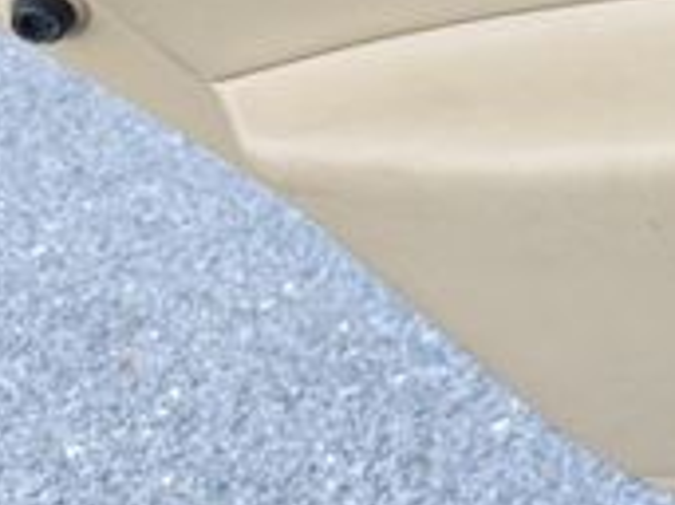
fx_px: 1676
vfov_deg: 16.9
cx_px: 1046
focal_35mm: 86
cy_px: 36
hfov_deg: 19.5
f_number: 1.7
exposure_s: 1/180
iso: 200
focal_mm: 6.3
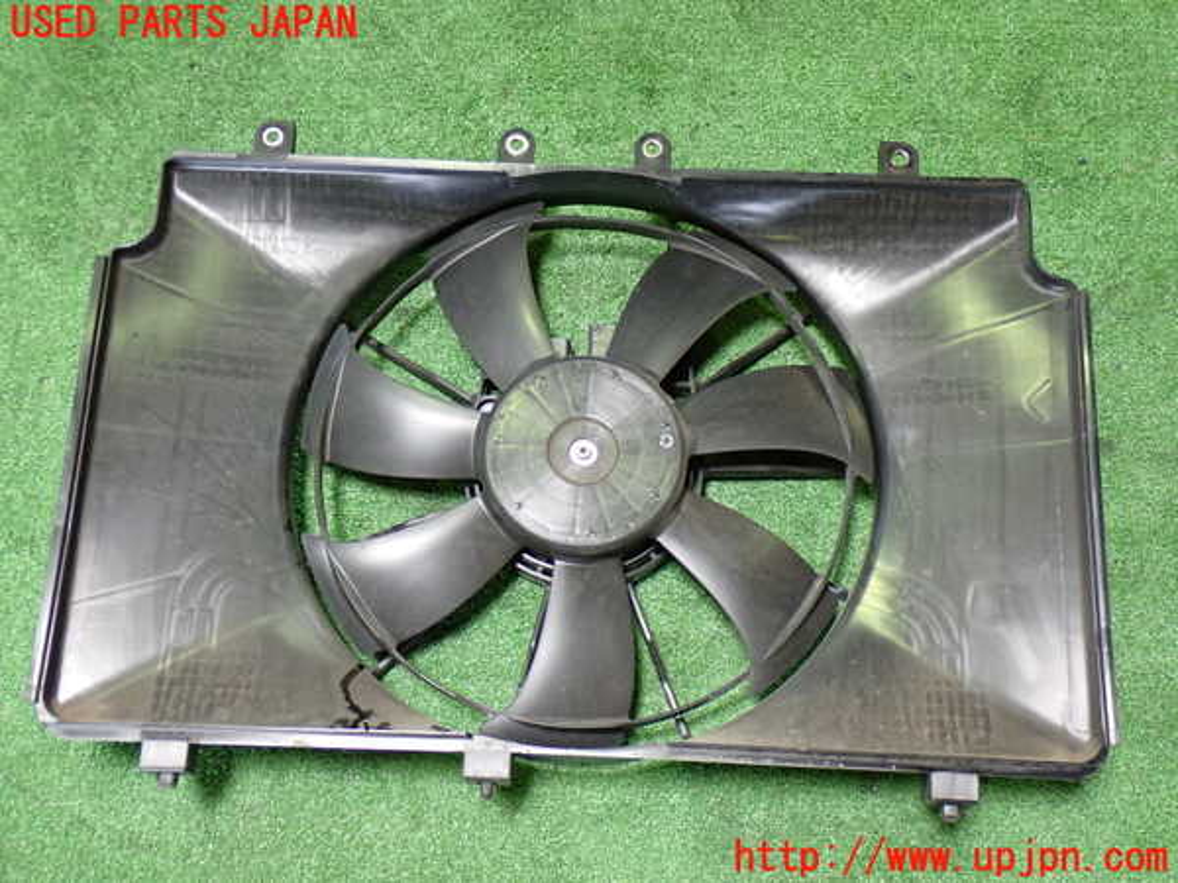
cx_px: 589
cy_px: 442
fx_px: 1497
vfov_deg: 32.9
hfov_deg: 42.9
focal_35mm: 44
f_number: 2.9
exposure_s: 1/40
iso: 400
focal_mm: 7.84
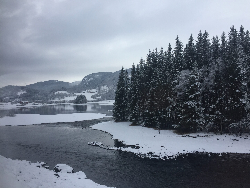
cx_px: 125
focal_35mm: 29
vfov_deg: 48.2
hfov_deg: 61.7
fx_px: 209
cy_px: 94
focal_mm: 4.15
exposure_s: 1/1319
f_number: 2.2
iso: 32
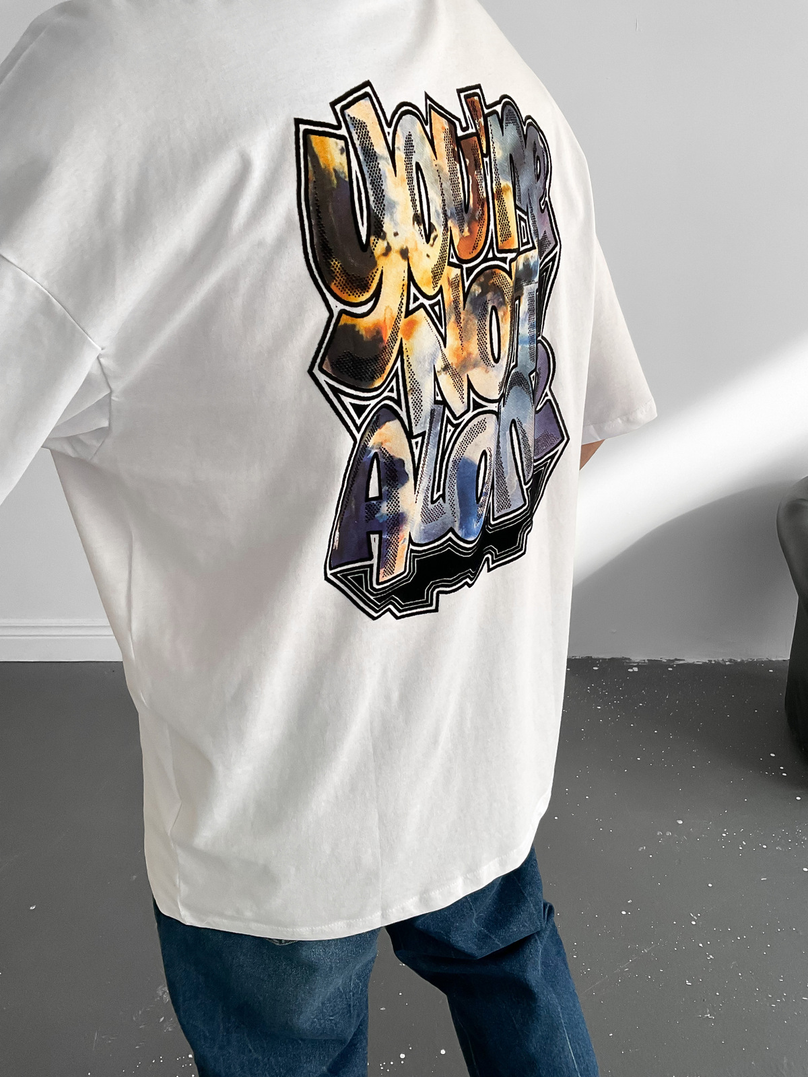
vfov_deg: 61.7
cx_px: 404
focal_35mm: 29
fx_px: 903
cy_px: 538
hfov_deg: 48.2
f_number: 1.8
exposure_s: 1/80
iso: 64
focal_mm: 3
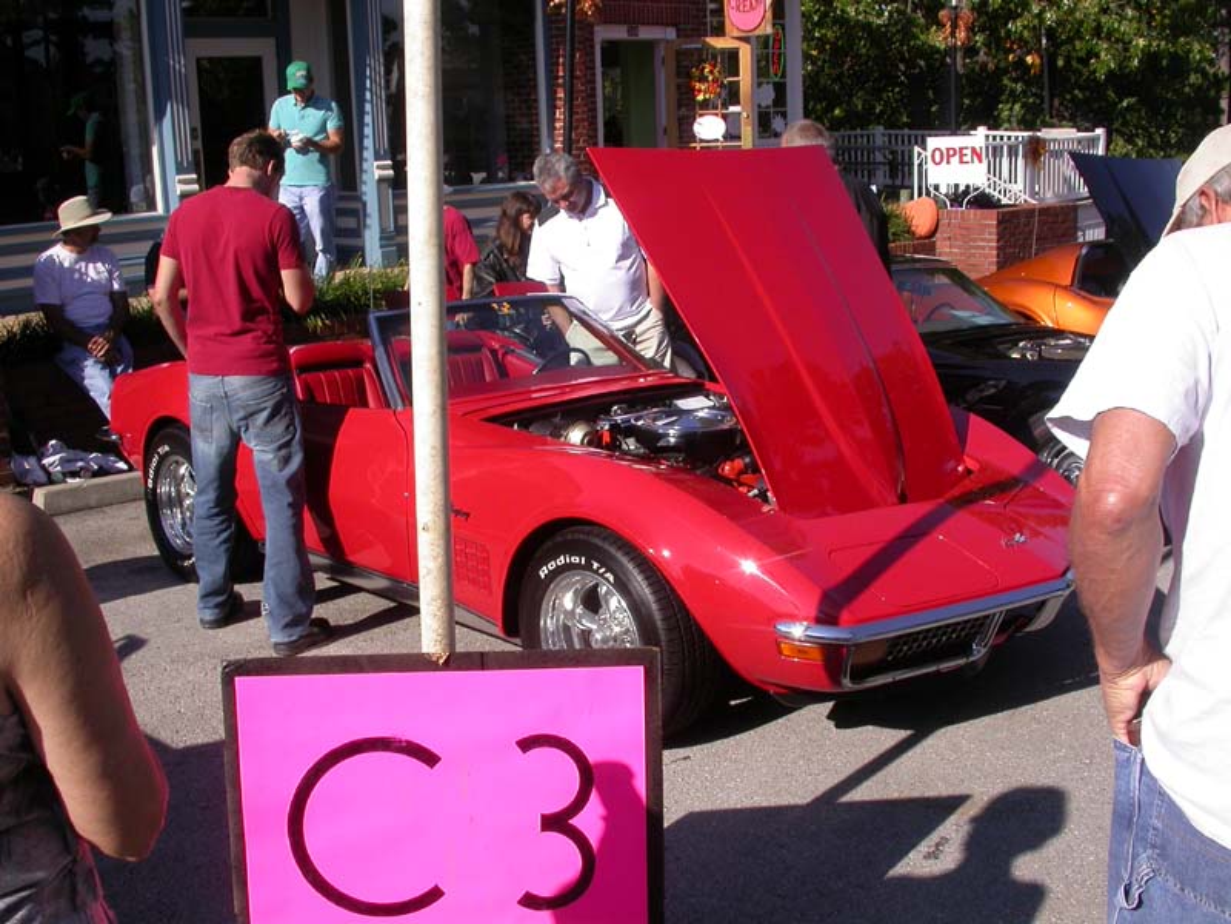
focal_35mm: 38
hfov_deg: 49.0
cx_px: 616
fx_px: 1351
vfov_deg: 37.7
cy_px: 462
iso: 100
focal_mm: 7.85
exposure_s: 1/304
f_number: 7.5
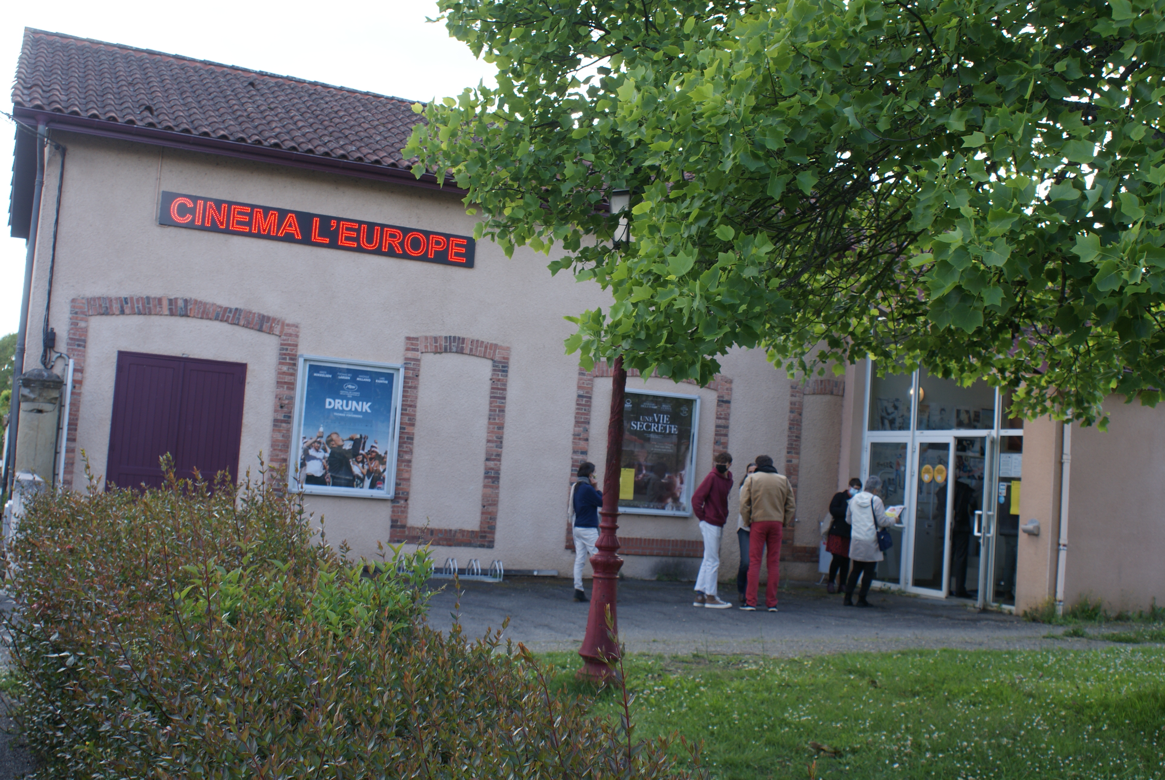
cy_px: 390
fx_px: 1264
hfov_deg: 49.5
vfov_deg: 34.3
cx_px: 582
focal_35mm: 39
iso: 100
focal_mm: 26
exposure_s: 1/60
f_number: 6.3
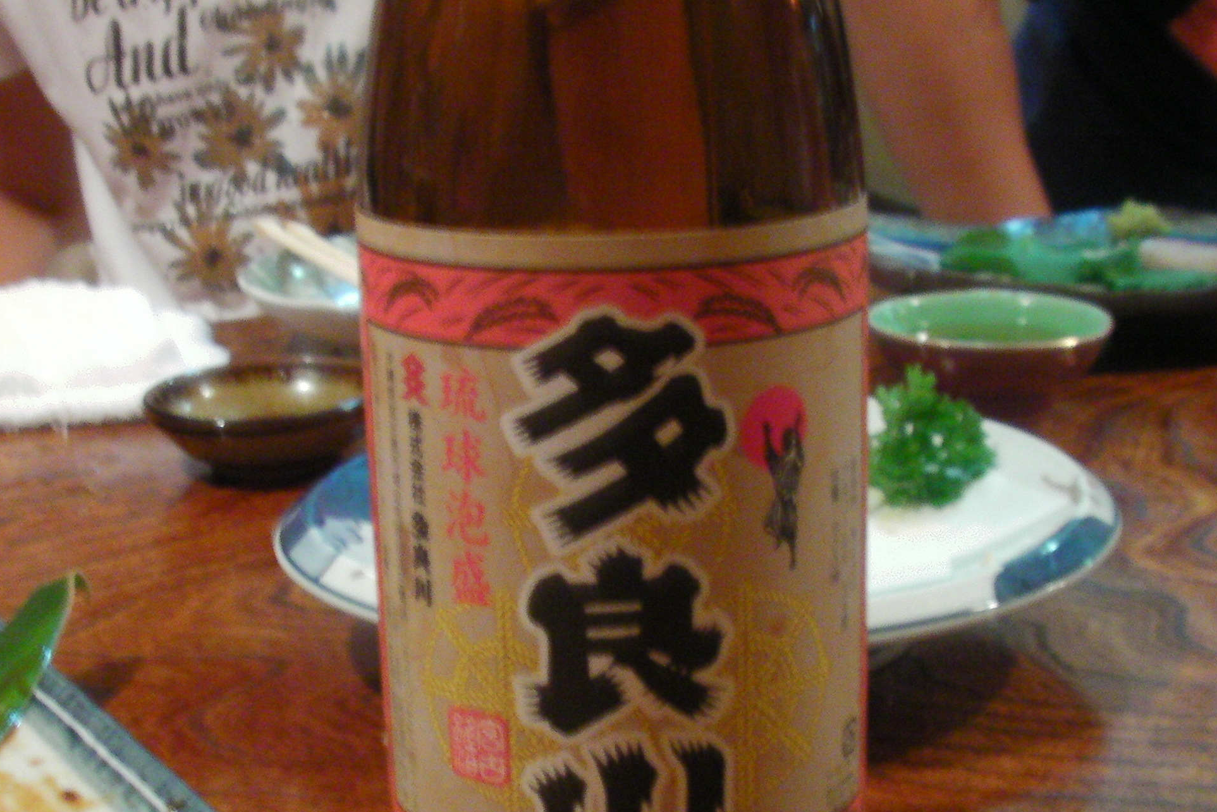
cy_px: 627
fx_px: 2265
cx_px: 603
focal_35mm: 67
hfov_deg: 30.1
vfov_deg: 20.1
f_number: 3.5
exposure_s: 1/2.7
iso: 200
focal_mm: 6.3
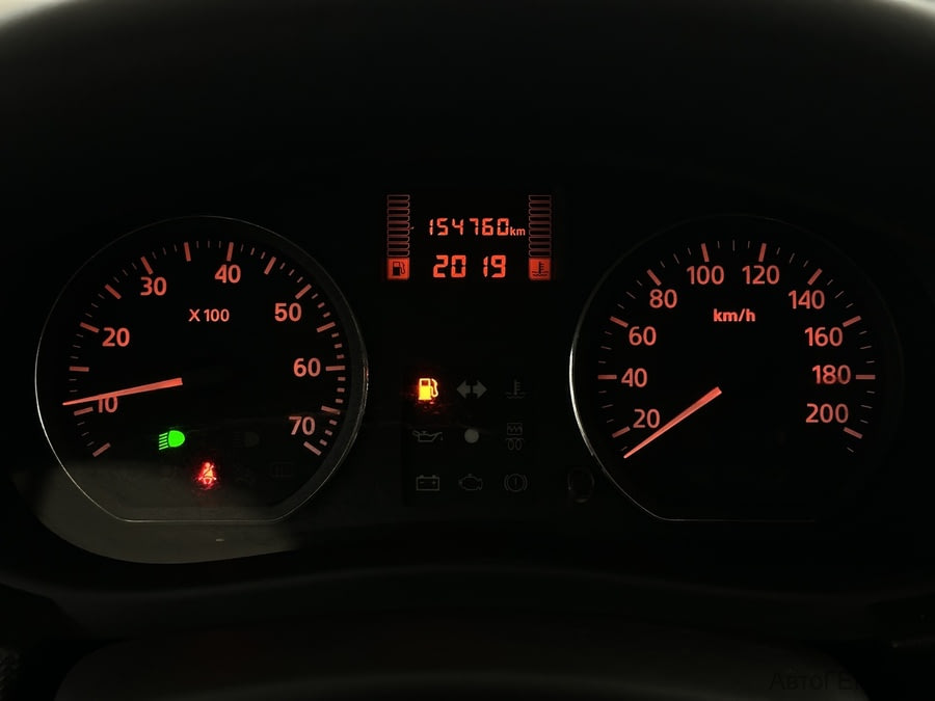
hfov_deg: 39.7
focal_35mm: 48
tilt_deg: -22.4
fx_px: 1297
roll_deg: -0.8
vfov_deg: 30.3
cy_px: 350
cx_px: 468
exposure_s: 1/50
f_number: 1.78
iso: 250
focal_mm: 6.86
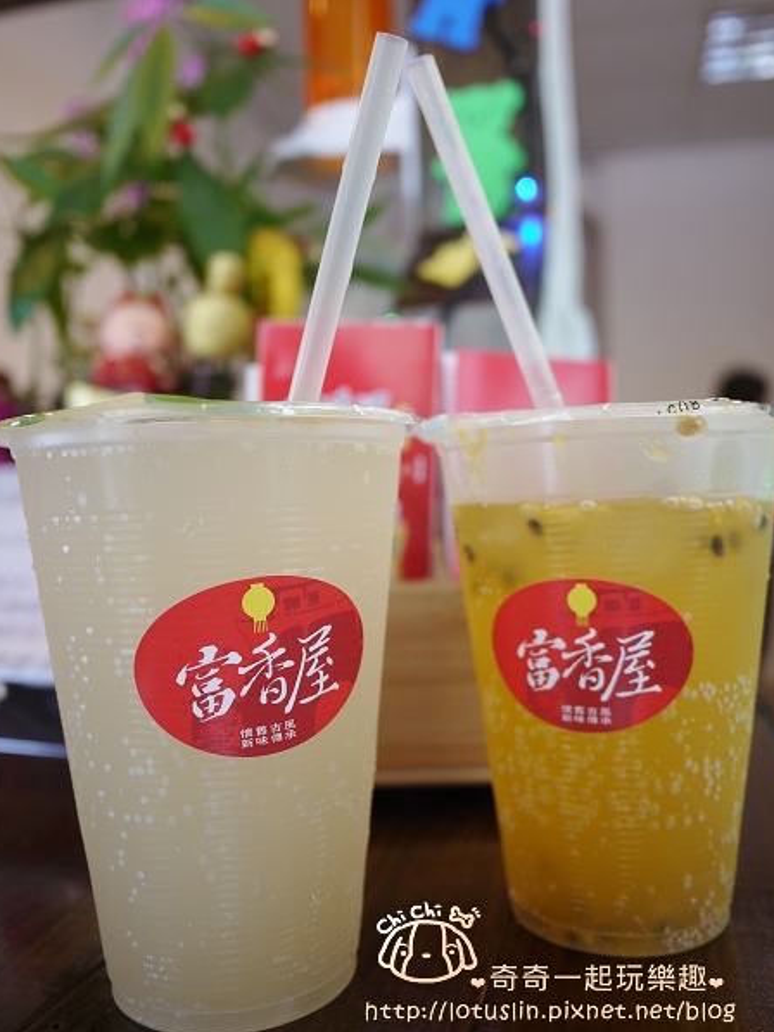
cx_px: 404
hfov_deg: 46.8
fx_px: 894
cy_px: 512
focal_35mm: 30
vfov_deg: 60.0
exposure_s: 1/60
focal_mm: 14
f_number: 2.5
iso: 100
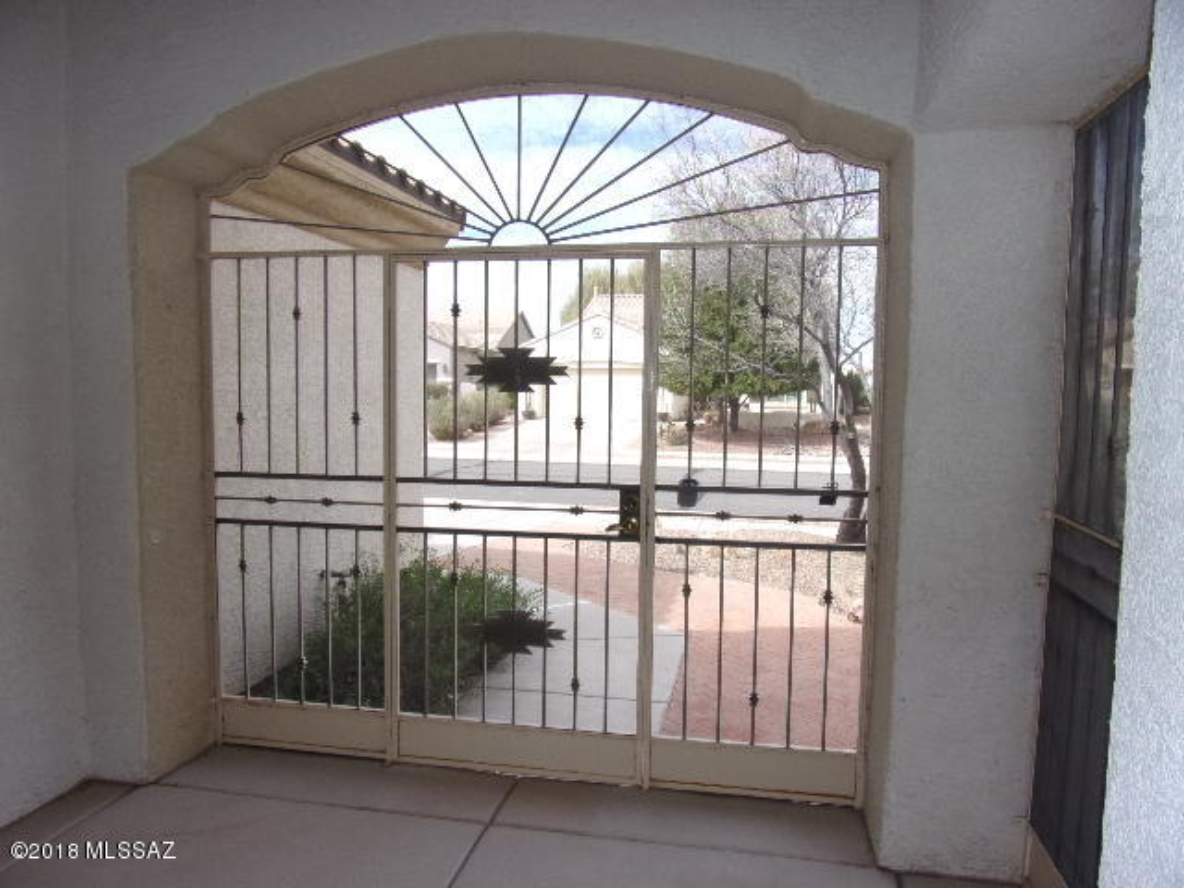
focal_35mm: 24
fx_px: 821
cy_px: 444
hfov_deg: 71.6
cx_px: 592
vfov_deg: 56.8
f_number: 3.3
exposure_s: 1/200
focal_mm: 4.3
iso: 80
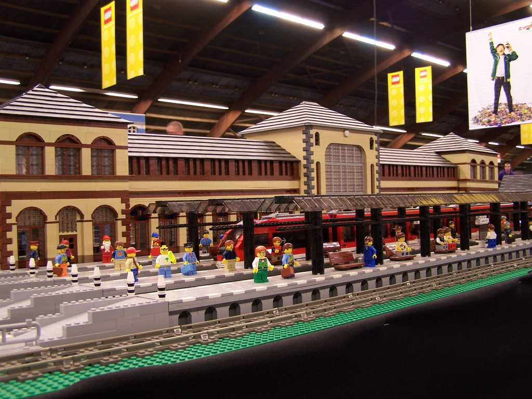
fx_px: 584
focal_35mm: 38
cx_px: 266
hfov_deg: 49.0
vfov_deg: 37.7
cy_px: 200
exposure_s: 1/2
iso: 80
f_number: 2.8
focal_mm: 6.3
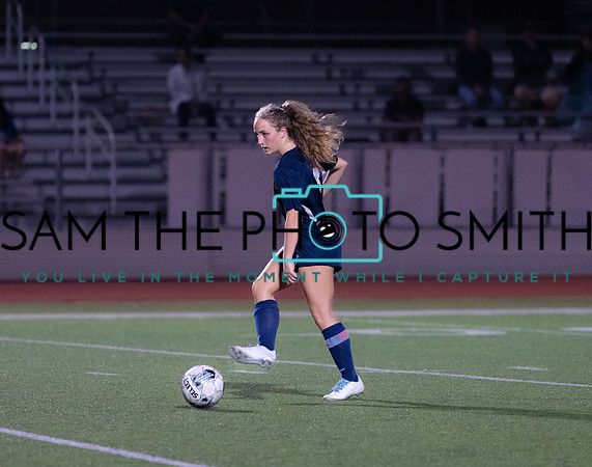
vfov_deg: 4.3
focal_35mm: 357
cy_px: 227
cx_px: 258
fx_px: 6227
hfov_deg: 5.4
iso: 4000
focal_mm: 200
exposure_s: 1/1000
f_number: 2.8
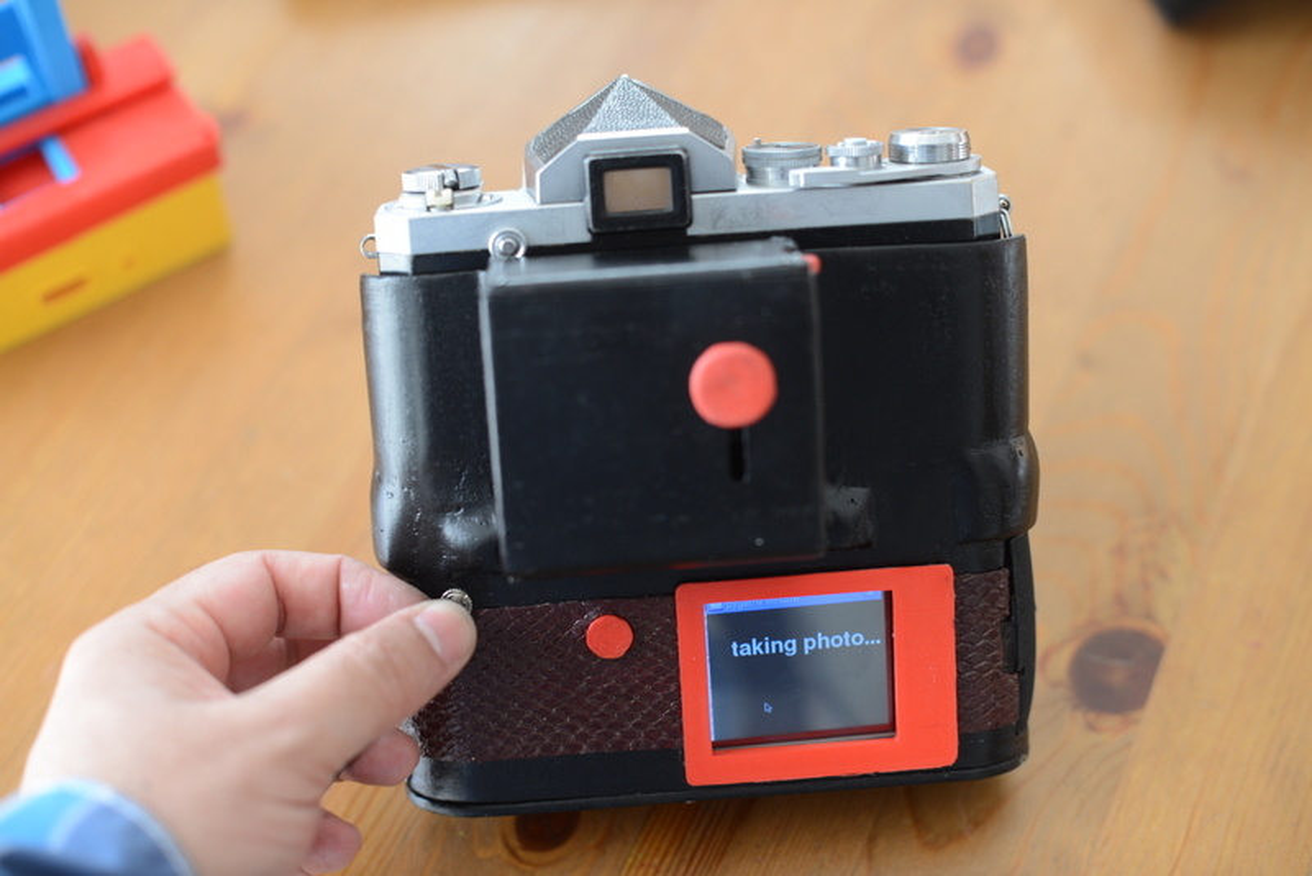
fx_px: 1823
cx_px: 656
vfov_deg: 27.0
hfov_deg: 39.6
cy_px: 438
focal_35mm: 50
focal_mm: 50
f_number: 2.8
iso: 640
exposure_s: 1/100
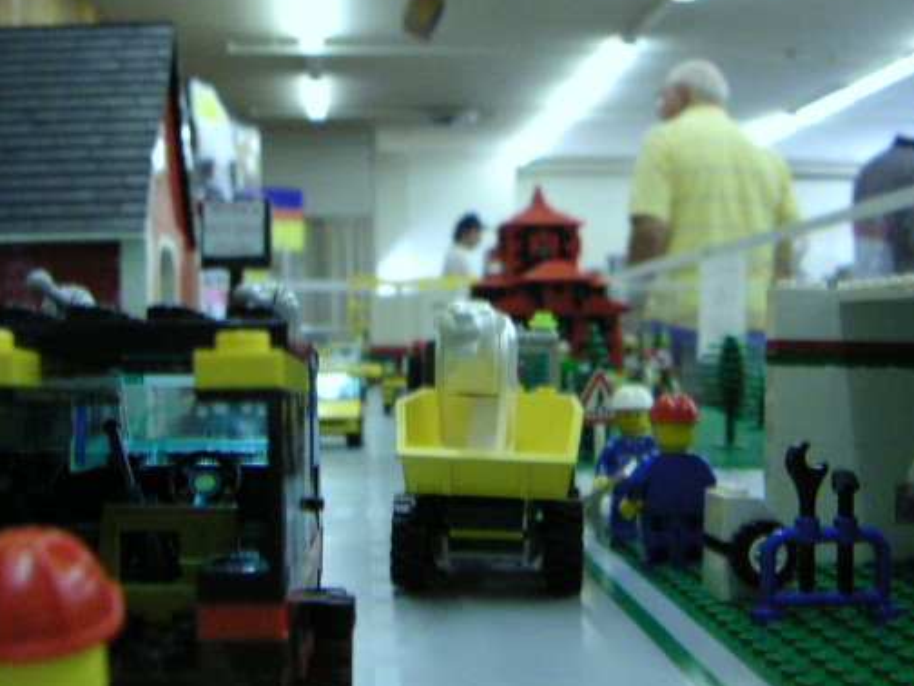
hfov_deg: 40.3
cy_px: 290
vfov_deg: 30.8
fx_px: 1241
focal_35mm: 47
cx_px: 390
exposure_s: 1/45
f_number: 2.8
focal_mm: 4.8
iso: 400
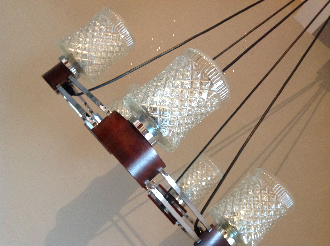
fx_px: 333
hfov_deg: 52.7
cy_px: 123
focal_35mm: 35
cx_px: 165
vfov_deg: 40.6
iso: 250
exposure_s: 1/15
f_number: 2.4
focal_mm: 4.28
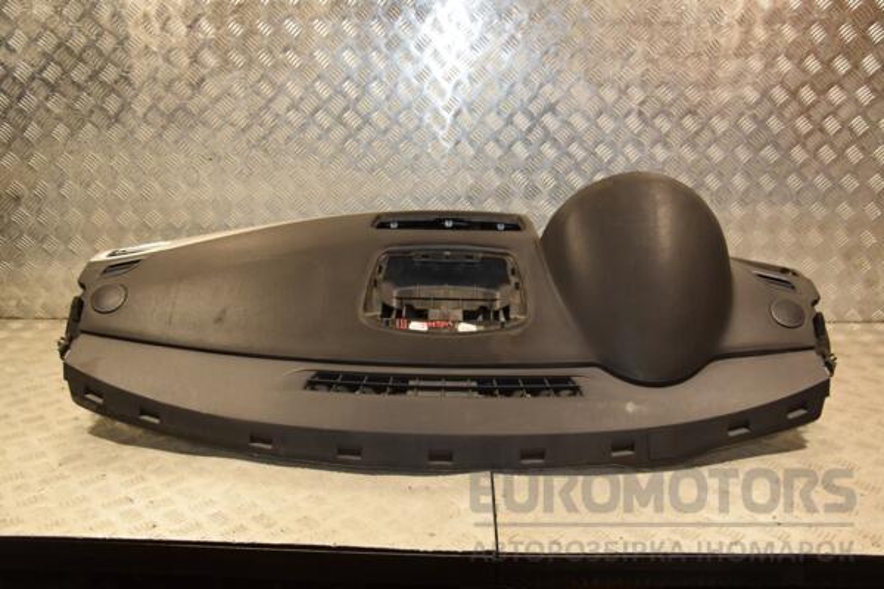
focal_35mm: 33
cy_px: 294
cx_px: 442
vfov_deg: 40.0
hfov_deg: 57.2
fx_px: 810
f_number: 5
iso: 800
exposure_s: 1/160
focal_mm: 22
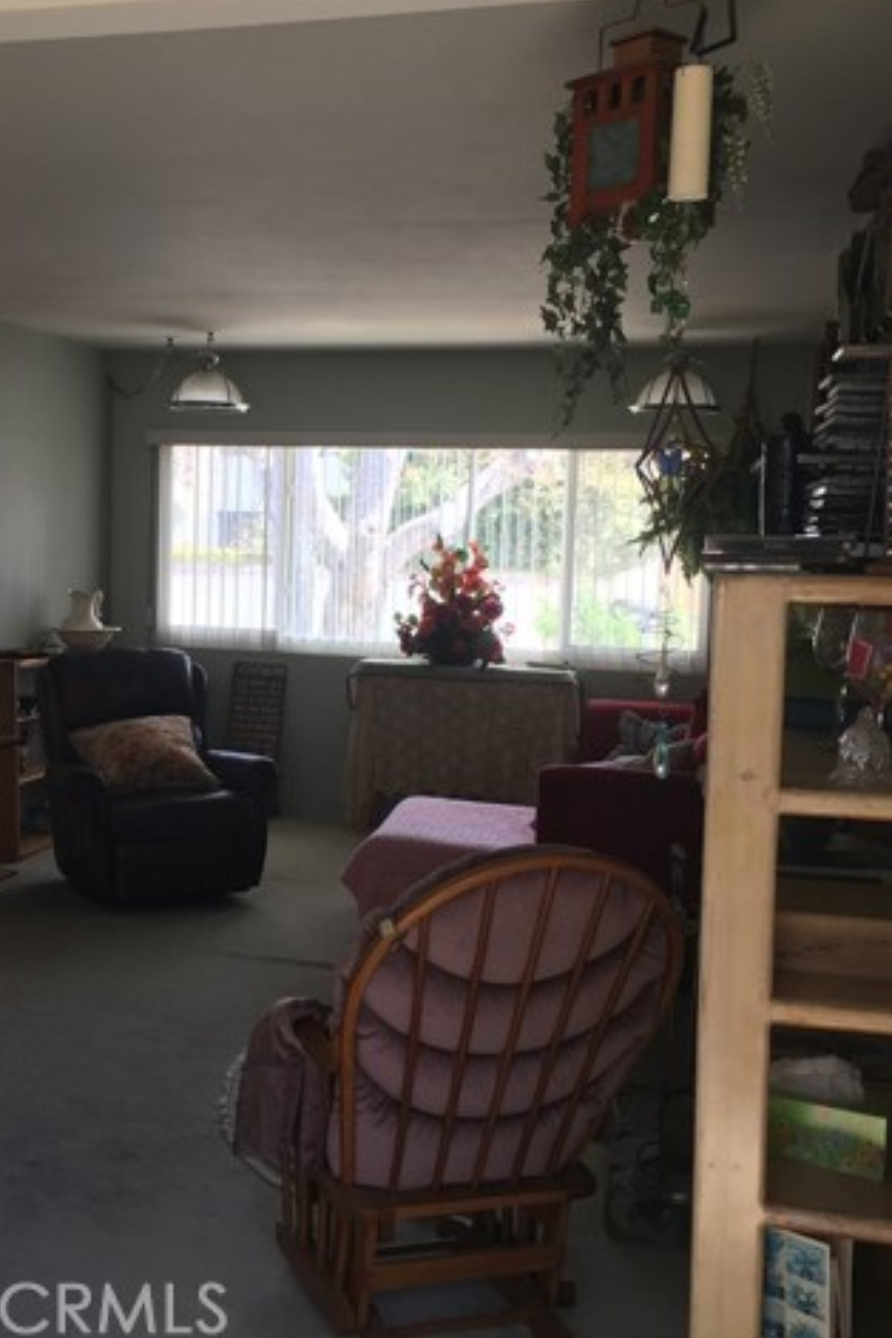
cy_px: 668
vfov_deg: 47.4
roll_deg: -2.1
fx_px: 1524
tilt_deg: -3.9
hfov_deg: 32.2
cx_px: 250
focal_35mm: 41
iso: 25
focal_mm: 4.15
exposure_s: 1/40
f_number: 2.2
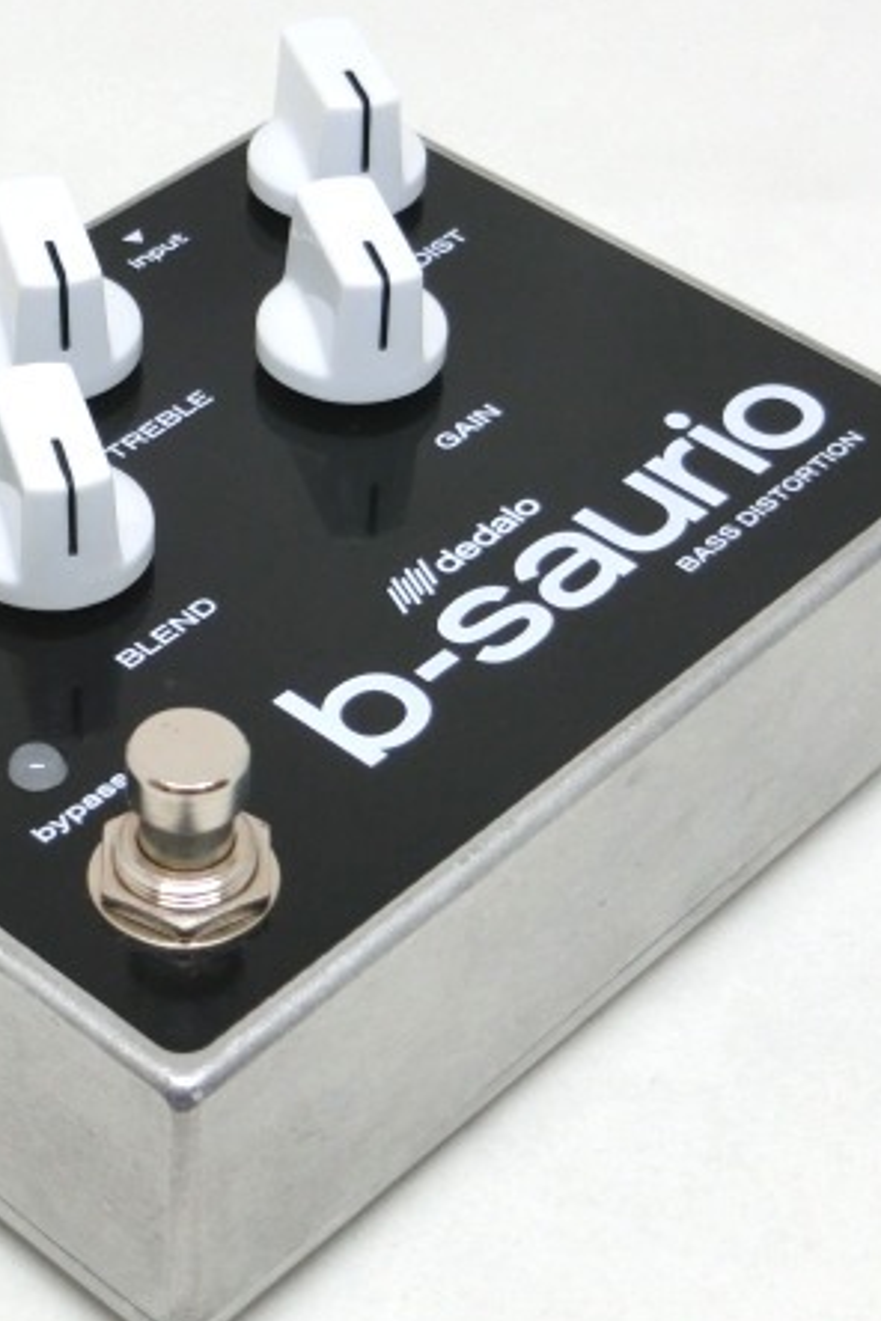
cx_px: 202
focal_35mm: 90
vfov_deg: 22.6
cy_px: 696
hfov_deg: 15.1
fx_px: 3303
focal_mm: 10.7
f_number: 5
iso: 400
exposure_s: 1/80
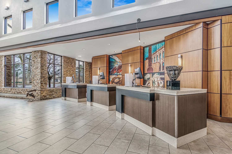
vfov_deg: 69.7
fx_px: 111
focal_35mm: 17
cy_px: 77
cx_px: 116
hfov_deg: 92.4
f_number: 9
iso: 400
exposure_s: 1/40
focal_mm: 11.5
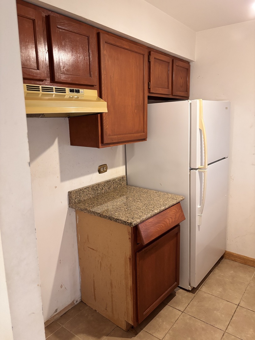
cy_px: 170
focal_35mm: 26
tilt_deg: -10.8
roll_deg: -0.4
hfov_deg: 53.1
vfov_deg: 67.3
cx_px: 128
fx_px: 255
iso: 320
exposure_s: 1/60
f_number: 1.6
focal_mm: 5.96
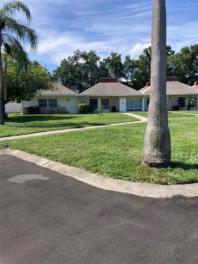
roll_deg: +0.4
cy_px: 132
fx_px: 214
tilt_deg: -6.1
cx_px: 99
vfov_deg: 63.4
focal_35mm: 28
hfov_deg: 49.7
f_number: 1.8
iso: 20
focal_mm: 3.99
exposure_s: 1/1621
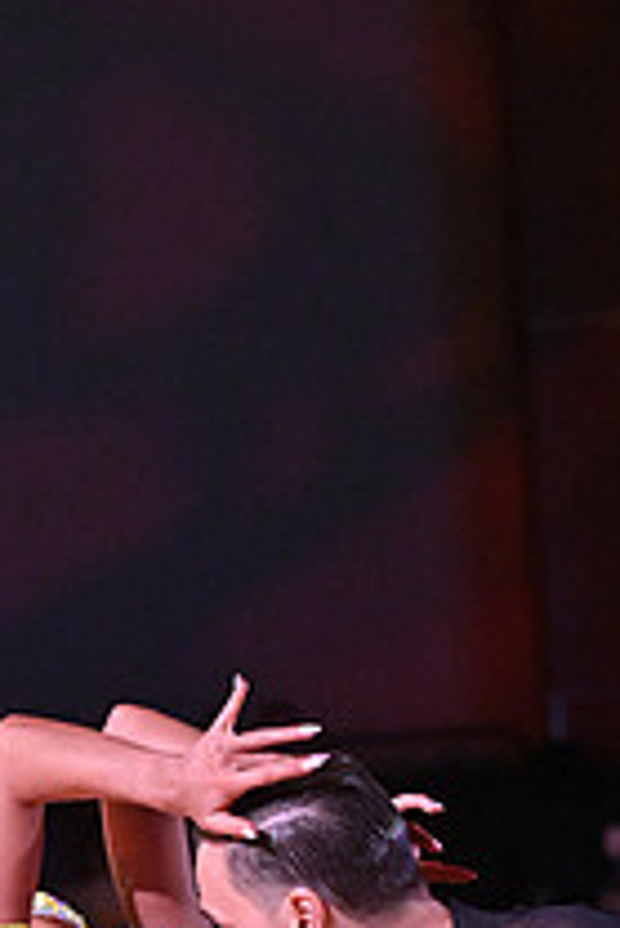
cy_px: 1285
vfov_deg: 6.7
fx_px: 7891
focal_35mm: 306
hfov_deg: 4.5
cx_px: 181
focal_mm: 110
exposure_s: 1/400
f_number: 5.6
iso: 6400
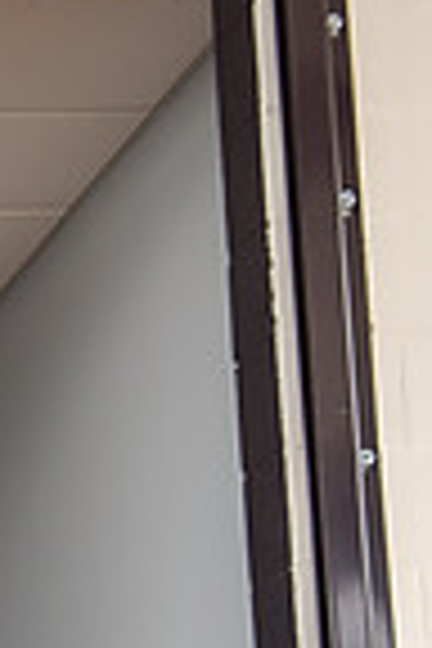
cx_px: -684
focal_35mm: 161
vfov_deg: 12.5
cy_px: 709
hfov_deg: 7.8
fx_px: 2898
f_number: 2.8
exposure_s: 1/250
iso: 400
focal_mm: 40
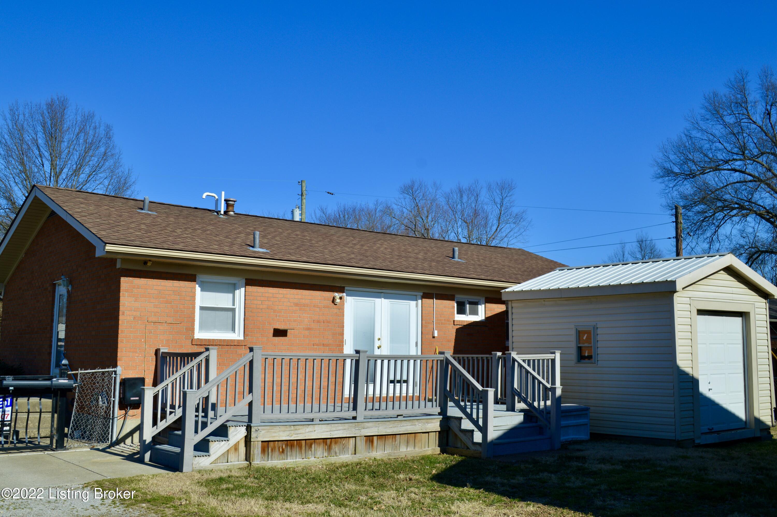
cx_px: 388
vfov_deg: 36.8
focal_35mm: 36
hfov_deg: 53.2
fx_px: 776
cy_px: 258
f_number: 9
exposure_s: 1/320
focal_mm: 24
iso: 100
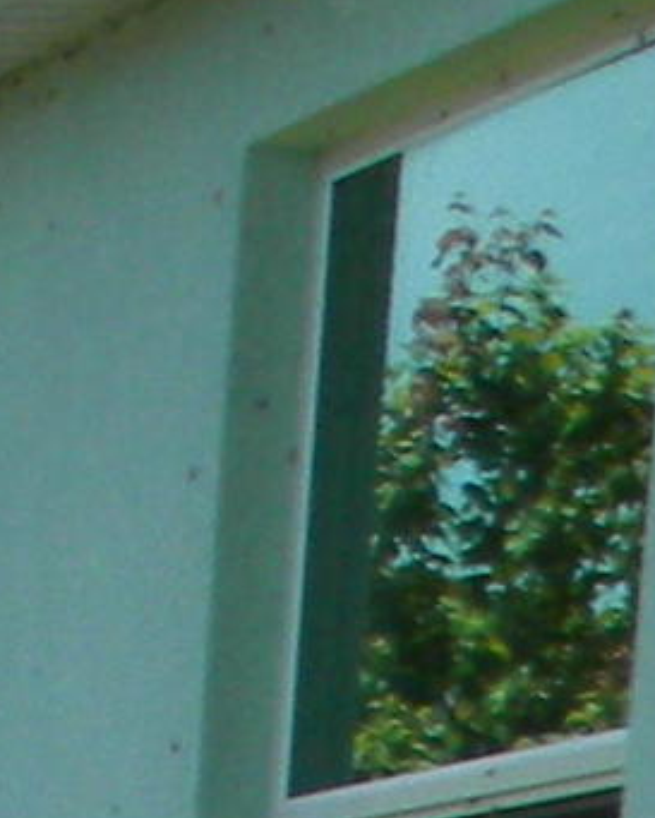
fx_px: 7484
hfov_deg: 4.3
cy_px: 2363
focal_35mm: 309
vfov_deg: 5.9
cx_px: -2706
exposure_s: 1/500
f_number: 3.7
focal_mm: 6.4
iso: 109
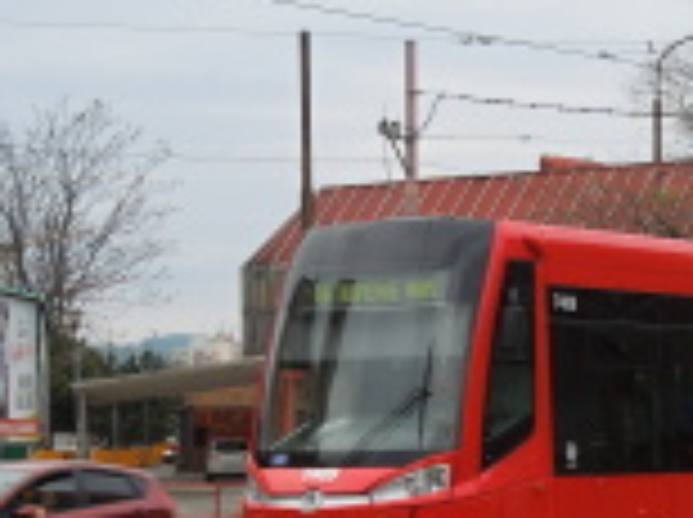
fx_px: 2798
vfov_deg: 10.5
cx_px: 644
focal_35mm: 140
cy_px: 435
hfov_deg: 14.0
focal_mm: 7.8
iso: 100
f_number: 3.9
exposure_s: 1/100
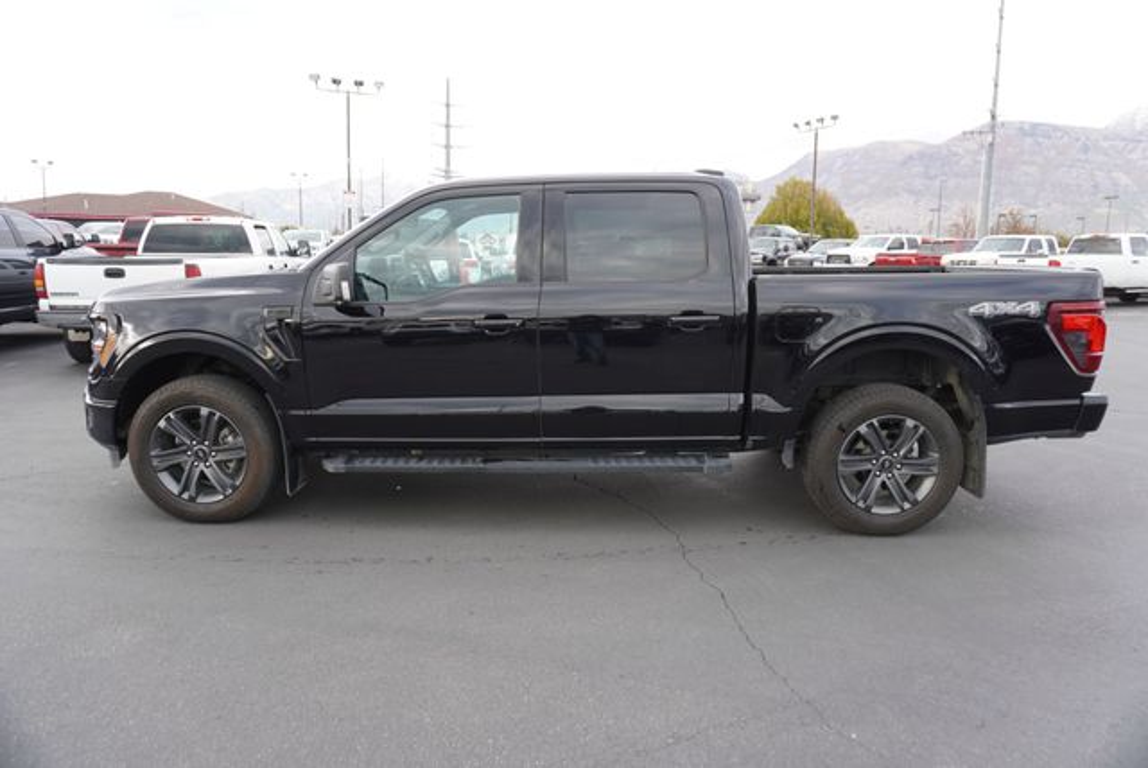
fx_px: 766
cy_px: 384
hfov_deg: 73.7
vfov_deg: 53.2
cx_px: 574
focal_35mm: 24
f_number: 4
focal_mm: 16
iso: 125
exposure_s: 1/60
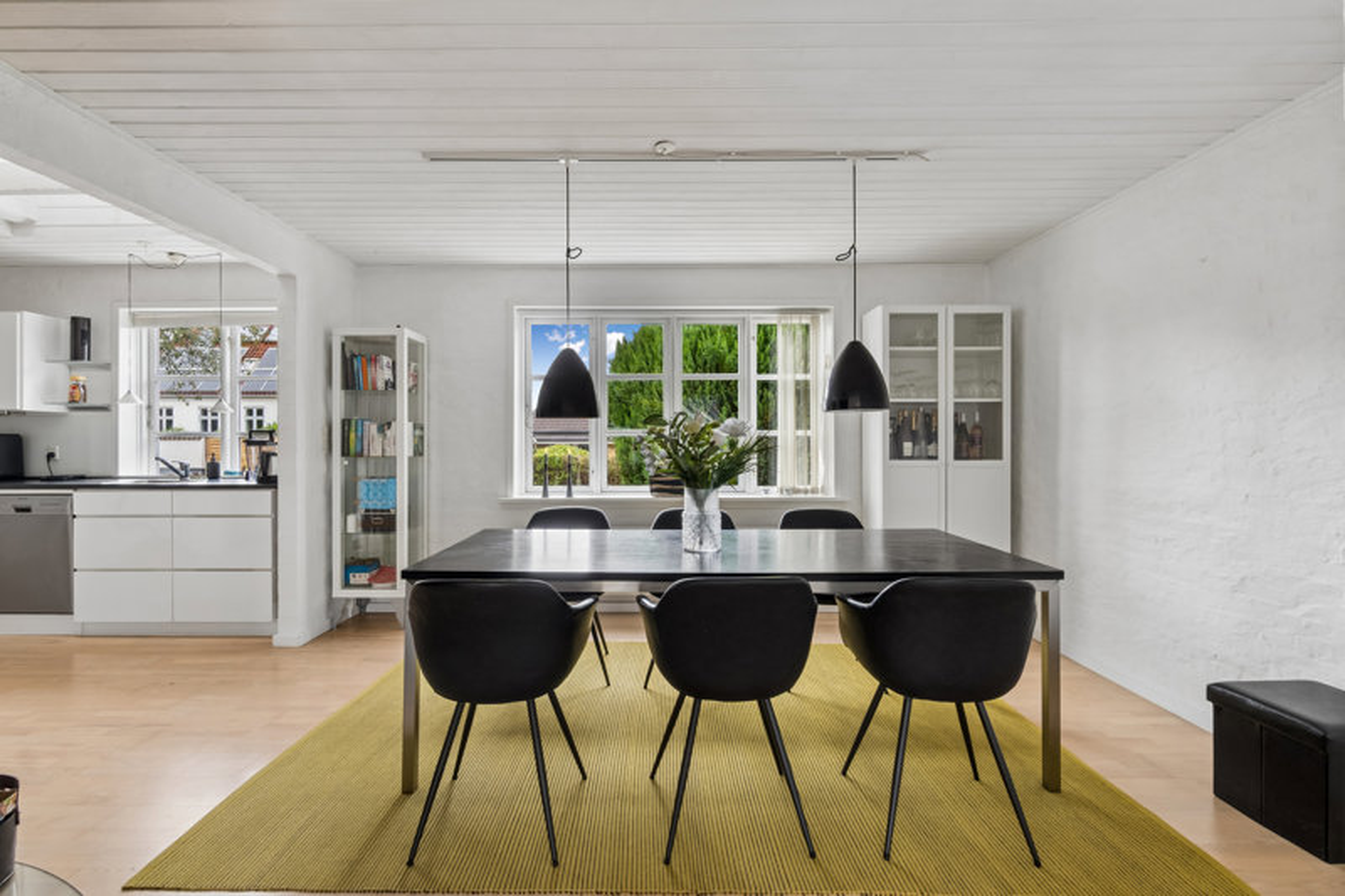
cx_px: 672
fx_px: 616
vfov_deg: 72.0
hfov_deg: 95.0
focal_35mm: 16
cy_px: 448
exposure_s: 1.3
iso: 200
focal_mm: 11
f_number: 8
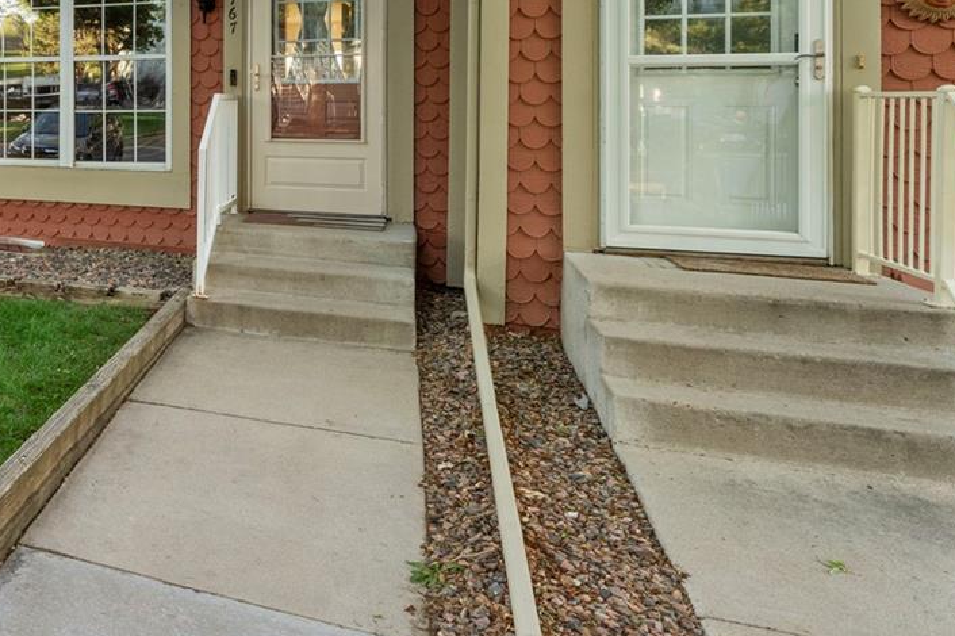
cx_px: -108
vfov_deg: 35.8
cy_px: 112
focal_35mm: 36
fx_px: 944
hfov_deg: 41.9
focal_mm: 15.7
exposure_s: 1/30
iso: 400
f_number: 9
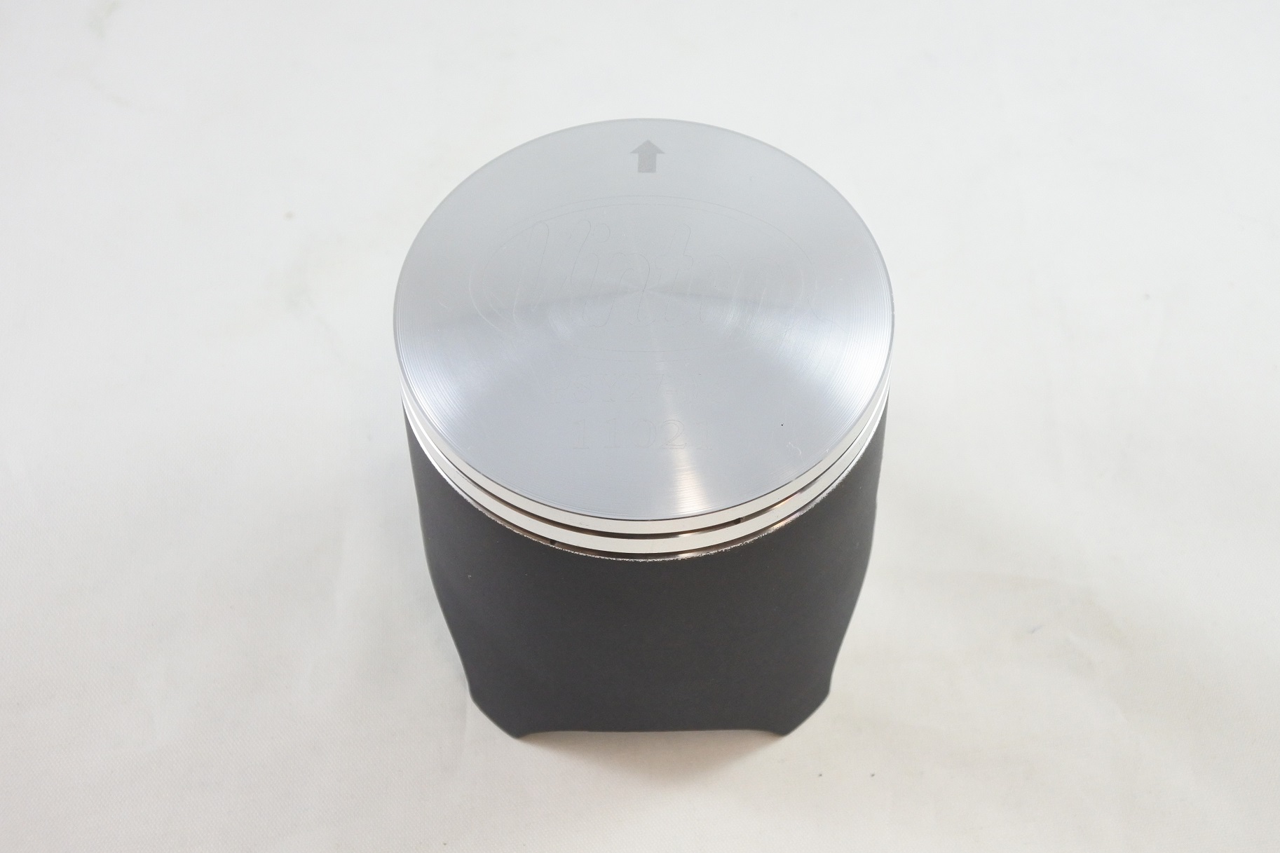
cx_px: 640
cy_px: 426
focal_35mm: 60
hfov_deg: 33.4
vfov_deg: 22.6
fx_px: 2133
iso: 800
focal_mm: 22.3
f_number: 4.8
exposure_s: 1/125
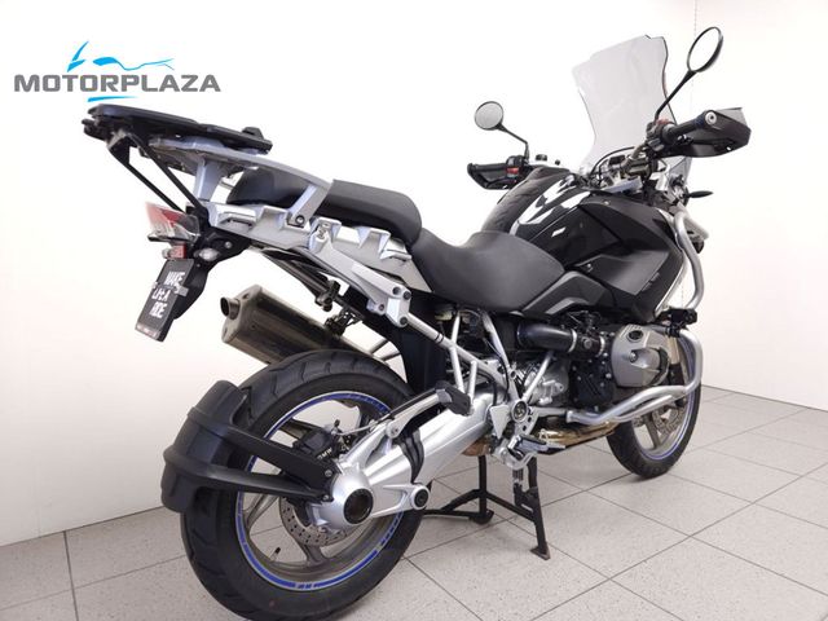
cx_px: 414
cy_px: 310
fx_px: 550
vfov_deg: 58.9
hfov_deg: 73.9
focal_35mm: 23
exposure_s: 1/45
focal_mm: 5.4
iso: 125
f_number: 1.8
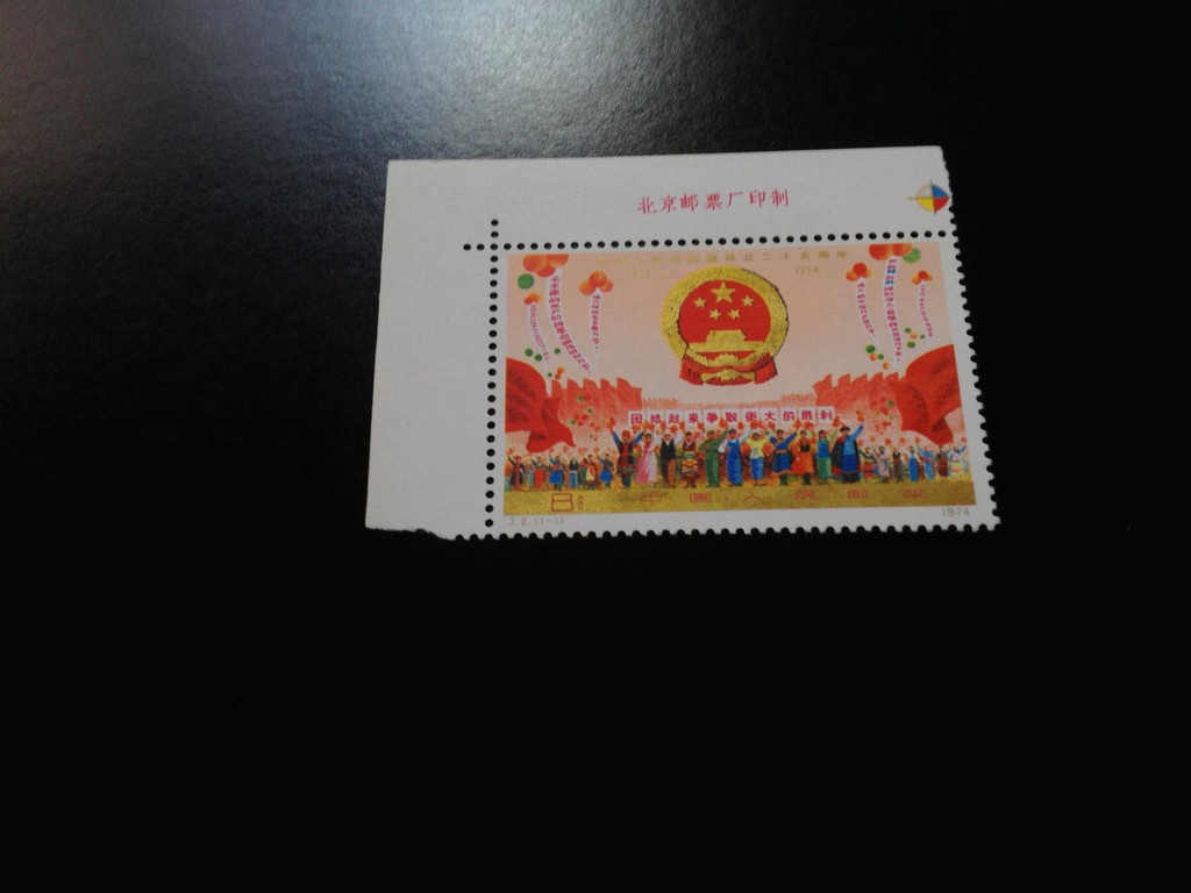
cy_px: 446
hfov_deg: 52.6
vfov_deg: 40.7
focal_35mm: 35
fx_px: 1204
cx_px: 596
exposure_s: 1/24
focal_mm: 4.28
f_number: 2.4
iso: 50
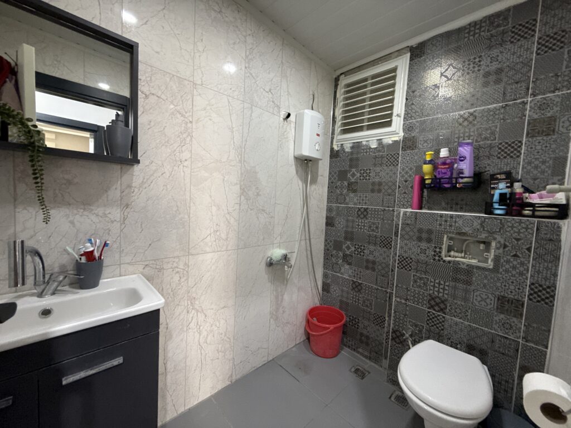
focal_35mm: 14
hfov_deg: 102.1
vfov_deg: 85.7
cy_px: 214
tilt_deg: -3.3
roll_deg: -3.0
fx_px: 231
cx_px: 286
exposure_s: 1/50
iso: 500
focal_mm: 2.22
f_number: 2.2
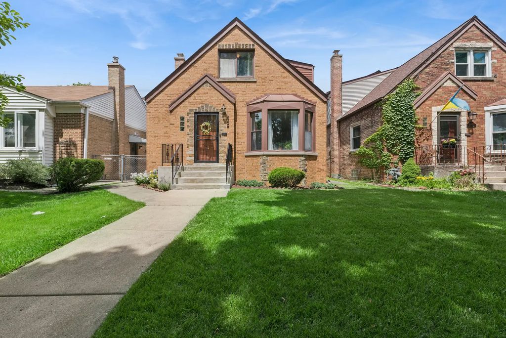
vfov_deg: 77.4
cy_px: 169
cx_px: 253
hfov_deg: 100.4
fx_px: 211
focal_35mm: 15
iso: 400
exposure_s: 1/250
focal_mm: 15
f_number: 11
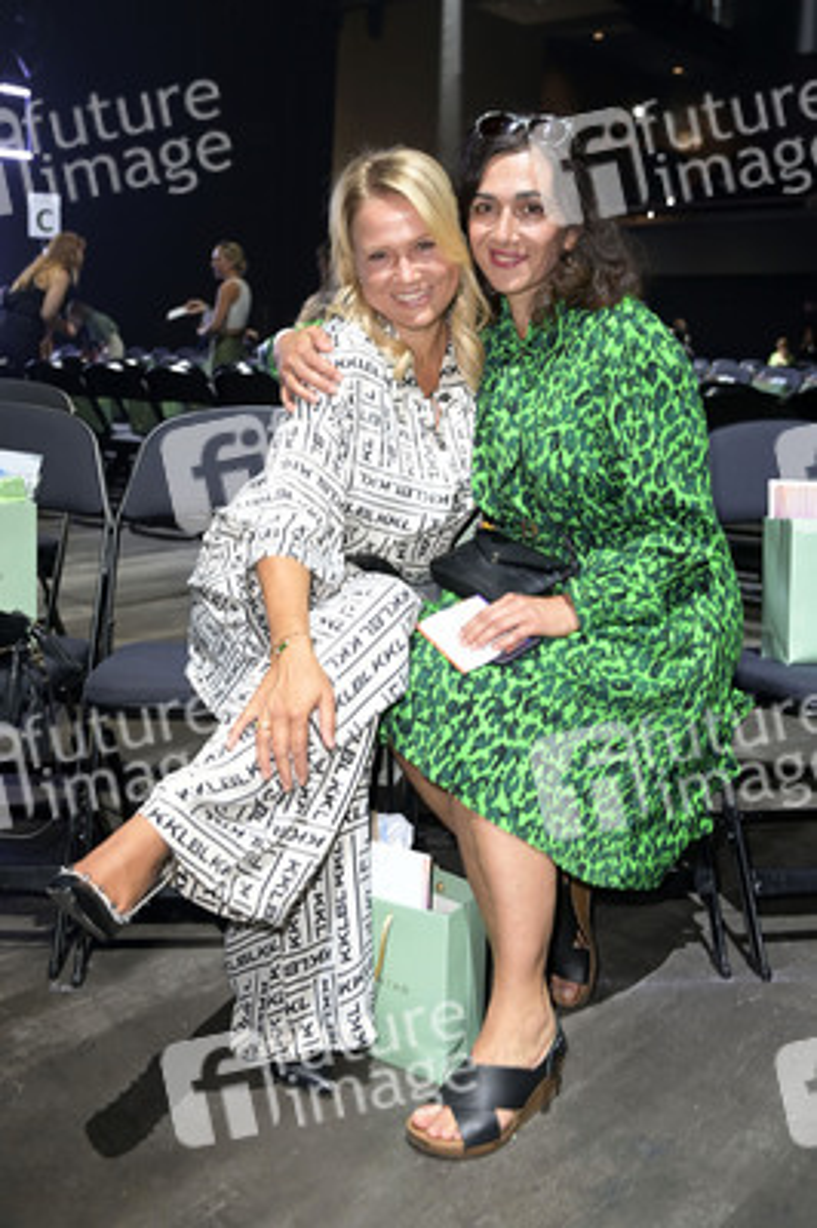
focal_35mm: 32
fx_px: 1091
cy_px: 614
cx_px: 408
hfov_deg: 41.0
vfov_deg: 58.8
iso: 2000
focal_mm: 32
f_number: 4
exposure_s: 1/25
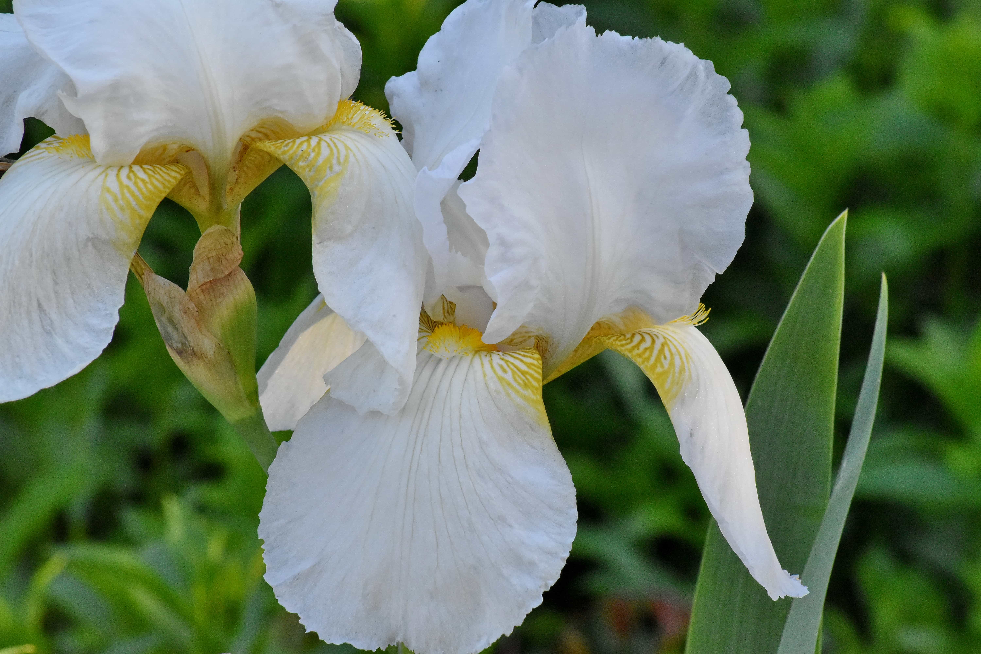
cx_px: 490
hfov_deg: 8.9
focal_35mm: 232
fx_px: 6335
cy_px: 327
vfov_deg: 5.9
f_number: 18
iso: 3200
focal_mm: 155
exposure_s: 1/250
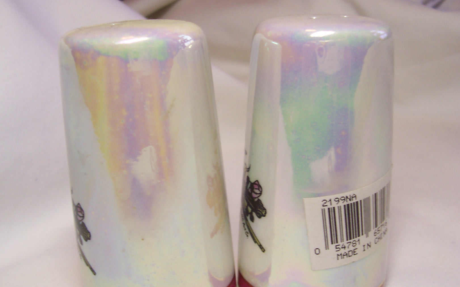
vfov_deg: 31.9
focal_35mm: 40
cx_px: 230
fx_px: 501
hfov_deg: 49.3
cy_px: 167
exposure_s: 1/60
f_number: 2.8
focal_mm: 5.6
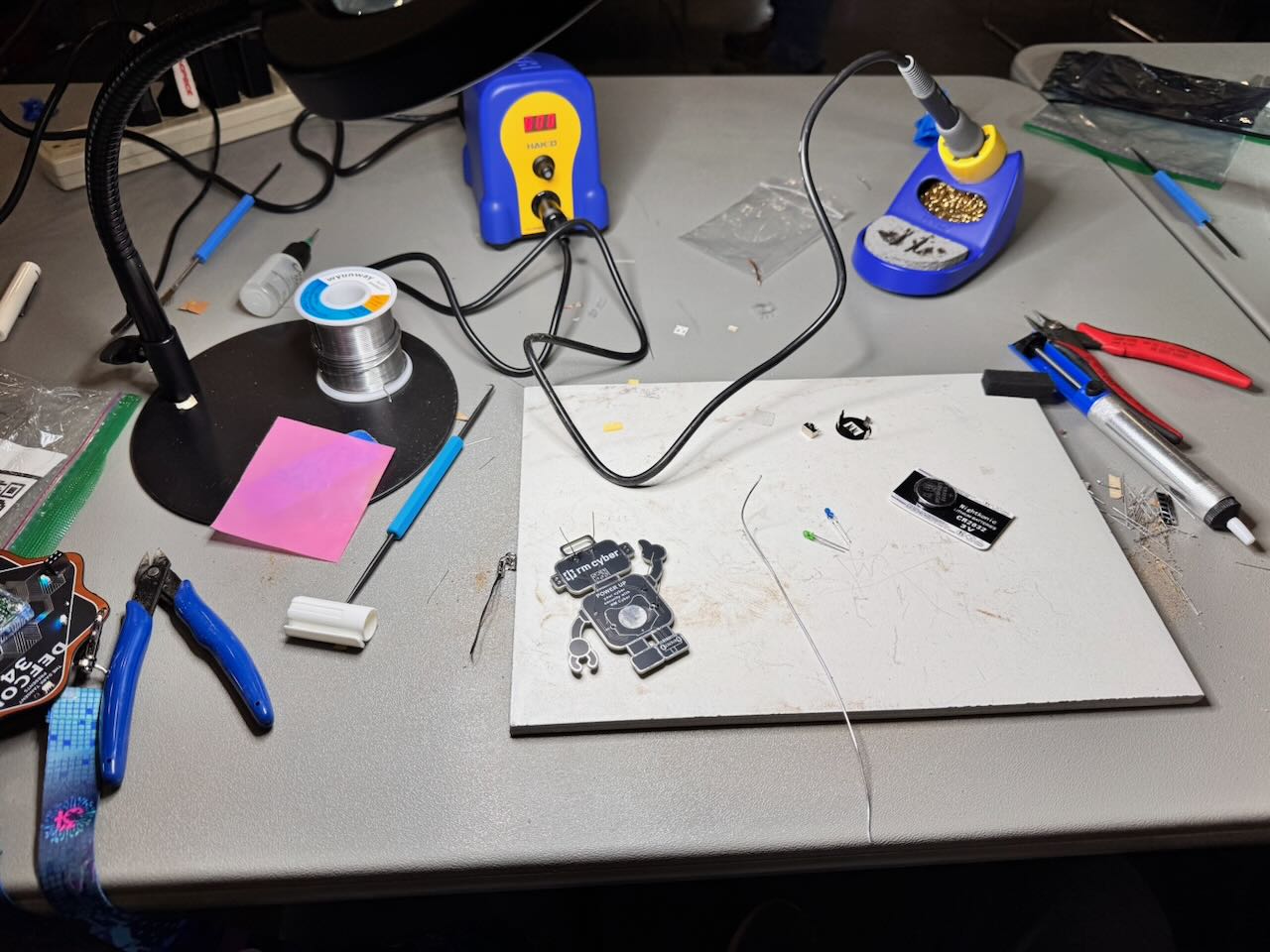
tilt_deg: -45.5
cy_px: 476
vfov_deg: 56.8
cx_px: 635
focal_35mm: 24
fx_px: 881
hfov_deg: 71.6
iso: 64
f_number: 1.78
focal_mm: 6.76
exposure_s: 1/121
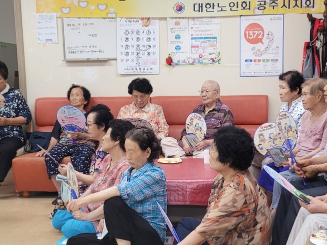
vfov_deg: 28.5
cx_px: 191
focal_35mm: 51
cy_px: 142
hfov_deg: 37.4
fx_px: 482
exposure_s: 1/120
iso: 200
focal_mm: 5.4
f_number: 1.8
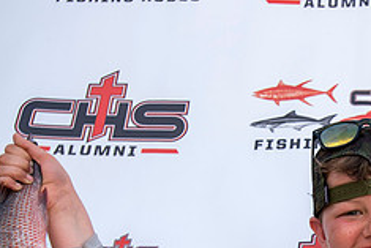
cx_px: 388
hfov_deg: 25.7
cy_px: 277
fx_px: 763
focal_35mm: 74
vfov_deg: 17.8
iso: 250
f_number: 5
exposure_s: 1/1000
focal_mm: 30
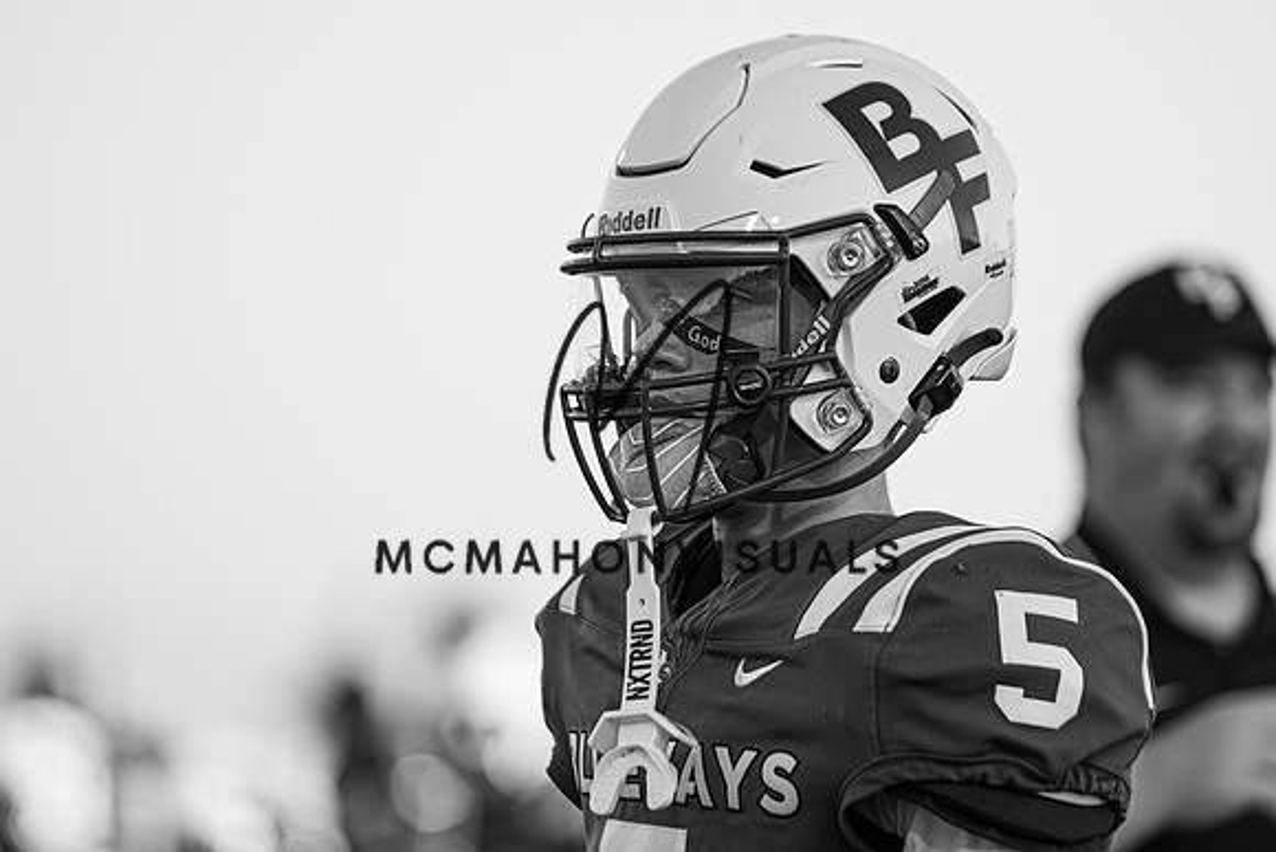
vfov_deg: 4.3
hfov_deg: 6.4
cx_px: 720
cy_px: 351
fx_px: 11363
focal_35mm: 321
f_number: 2.8
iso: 200
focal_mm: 200
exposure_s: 1/1250
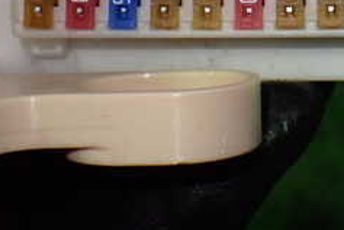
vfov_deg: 13.1
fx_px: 955
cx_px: 373
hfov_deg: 19.6
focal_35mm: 100
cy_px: -89
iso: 500
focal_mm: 6.83
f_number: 2.7
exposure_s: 1/160
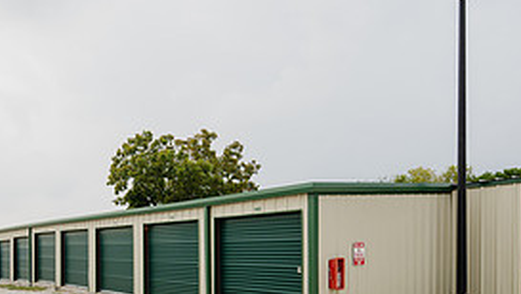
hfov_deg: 54.1
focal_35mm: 35
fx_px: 484
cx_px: 134
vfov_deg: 32.4
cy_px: 256
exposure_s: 1/500
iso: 100
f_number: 4
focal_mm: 14
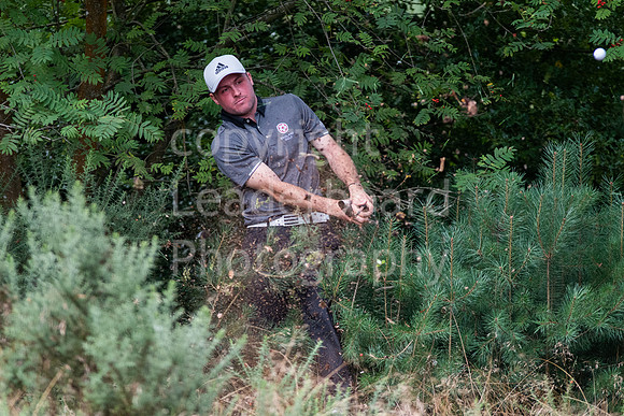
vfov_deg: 3.1
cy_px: 208
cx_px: 312
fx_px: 7801
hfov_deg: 4.6
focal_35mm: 450
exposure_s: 1/2000
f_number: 4
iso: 1250
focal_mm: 300
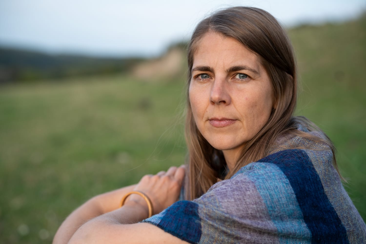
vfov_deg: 20.3
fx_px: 681
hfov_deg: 30.1
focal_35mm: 67
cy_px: 122
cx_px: 183
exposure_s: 1/800
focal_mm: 67
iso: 400
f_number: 2.8
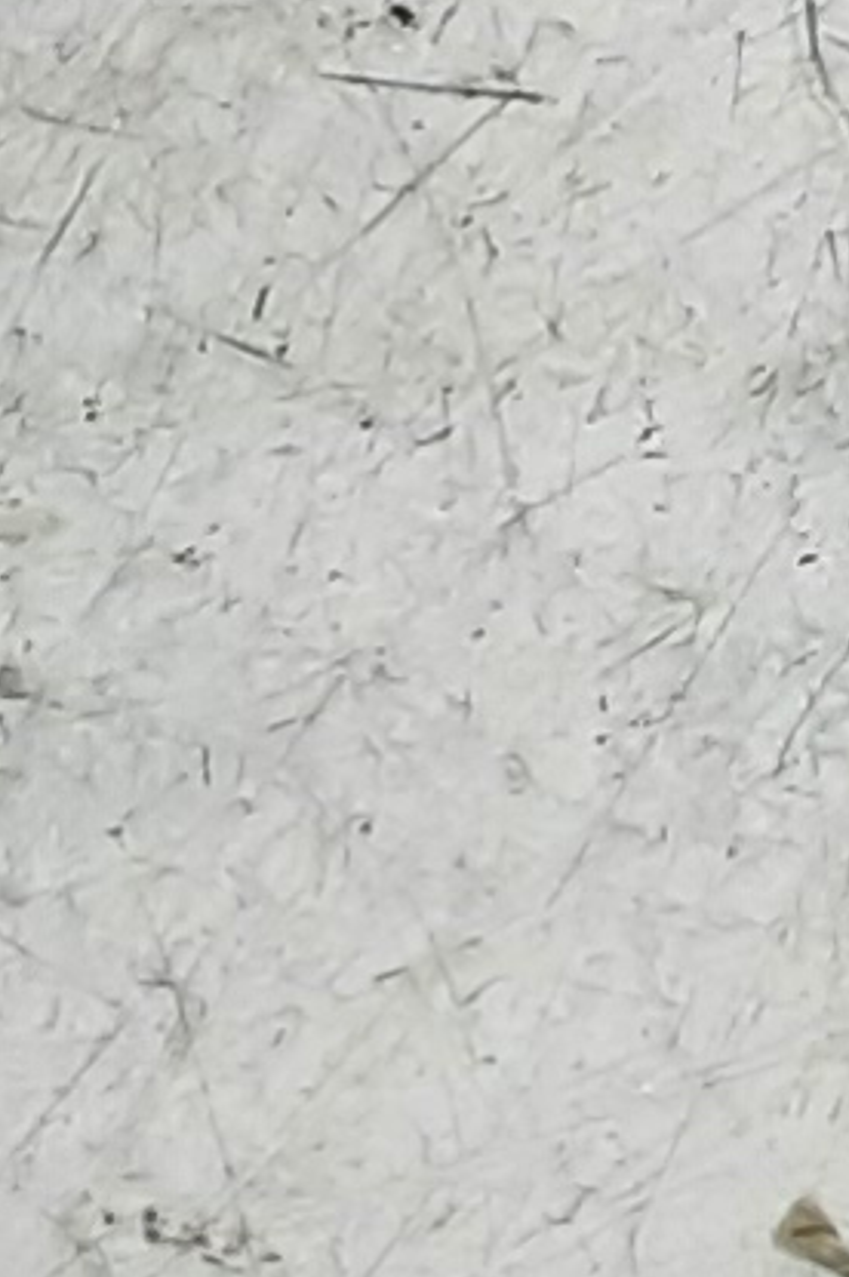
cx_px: 2895
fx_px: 7830
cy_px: -68
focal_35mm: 221
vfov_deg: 9.2
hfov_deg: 5.6
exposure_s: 1/50
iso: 80
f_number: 1.9
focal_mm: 2.91
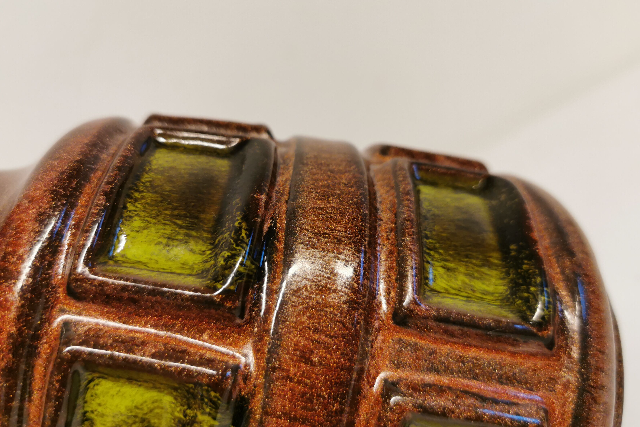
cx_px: 312
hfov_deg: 63.6
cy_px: 201
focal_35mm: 29
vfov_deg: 44.9
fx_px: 516
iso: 125
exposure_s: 1/100
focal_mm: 5.56
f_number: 1.6
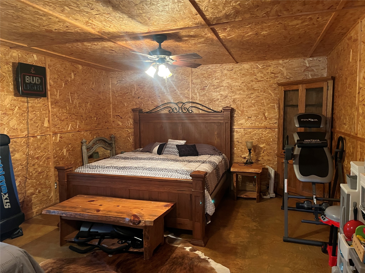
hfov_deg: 67.3
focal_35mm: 26
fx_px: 274
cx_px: 182
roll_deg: +0.3
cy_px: 136
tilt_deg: -6.5
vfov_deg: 53.1
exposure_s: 1/30
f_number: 1.6
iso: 500
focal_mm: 5.1
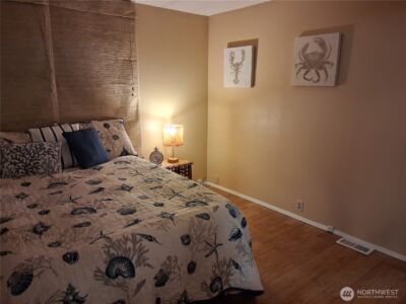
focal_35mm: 26
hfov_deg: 67.3
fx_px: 305
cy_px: 152
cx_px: 203
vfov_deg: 53.1
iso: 400
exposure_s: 1/50
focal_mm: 3.98
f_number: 1.8
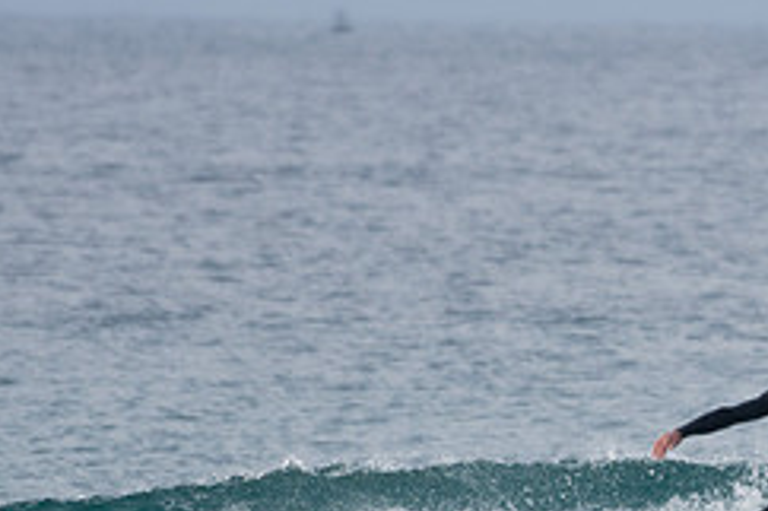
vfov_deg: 1.2
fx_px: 24558
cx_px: 882
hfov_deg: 1.8
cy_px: 608
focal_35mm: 1152
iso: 560
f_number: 5.6
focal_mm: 320
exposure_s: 1/1600
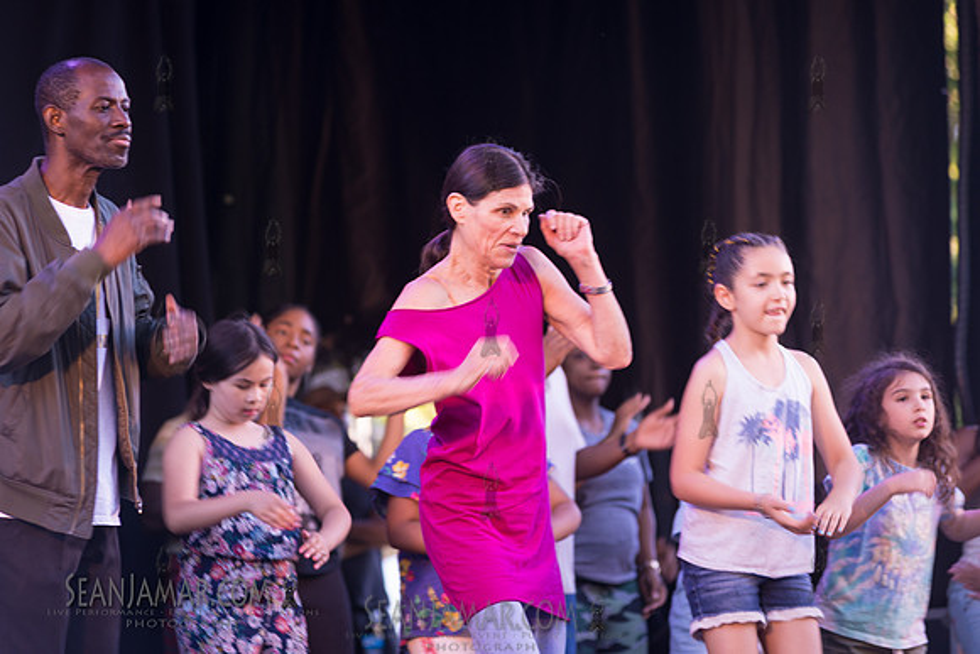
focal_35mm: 155
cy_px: 327
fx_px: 4220
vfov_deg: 8.9
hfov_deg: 13.2
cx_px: 490
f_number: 4.5
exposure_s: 1/80
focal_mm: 155
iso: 400
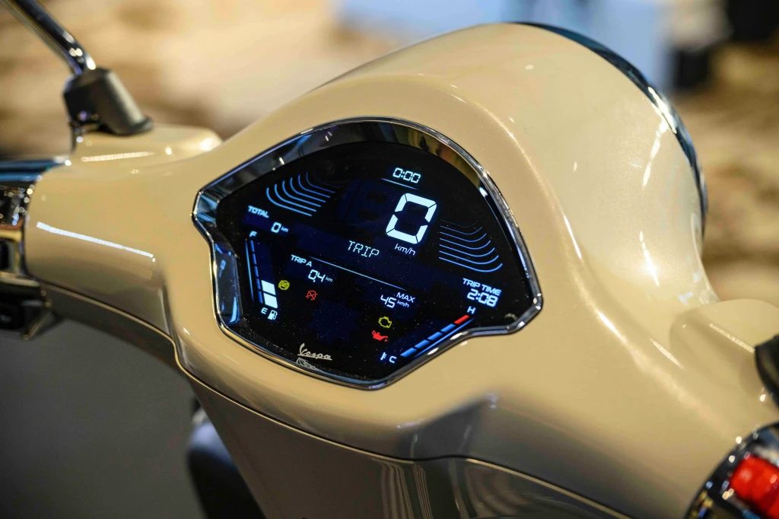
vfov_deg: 20.0
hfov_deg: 29.7
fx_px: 1471
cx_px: 390
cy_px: 260
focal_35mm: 68
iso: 2000
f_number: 4
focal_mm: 68
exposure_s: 1/160
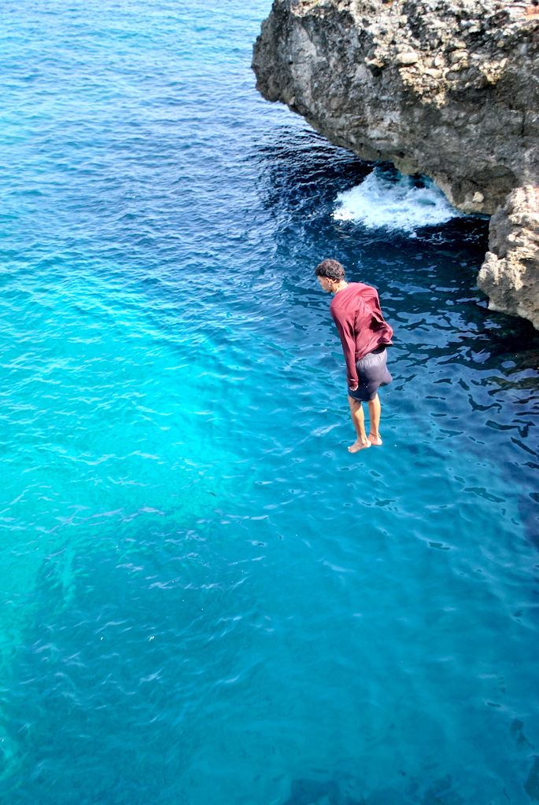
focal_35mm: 48
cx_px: 270
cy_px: 402
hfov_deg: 28.1
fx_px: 1075
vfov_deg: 41.1
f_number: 5
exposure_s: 1/500
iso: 400
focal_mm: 32
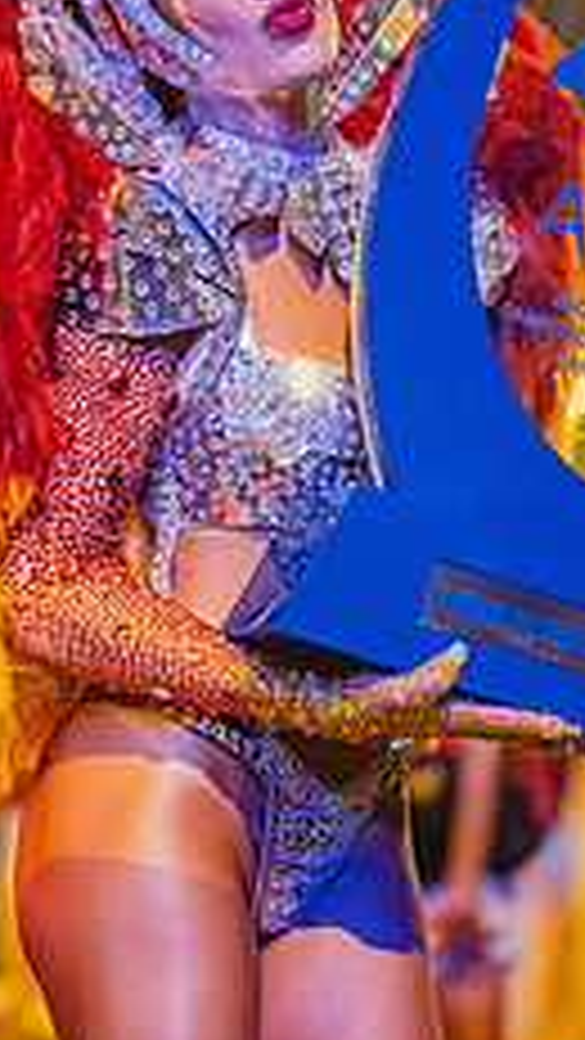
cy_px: 383
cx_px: 225
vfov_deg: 20.9
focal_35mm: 102
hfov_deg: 11.9
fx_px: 2812
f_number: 1.2
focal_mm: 50
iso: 6400
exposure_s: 1/250
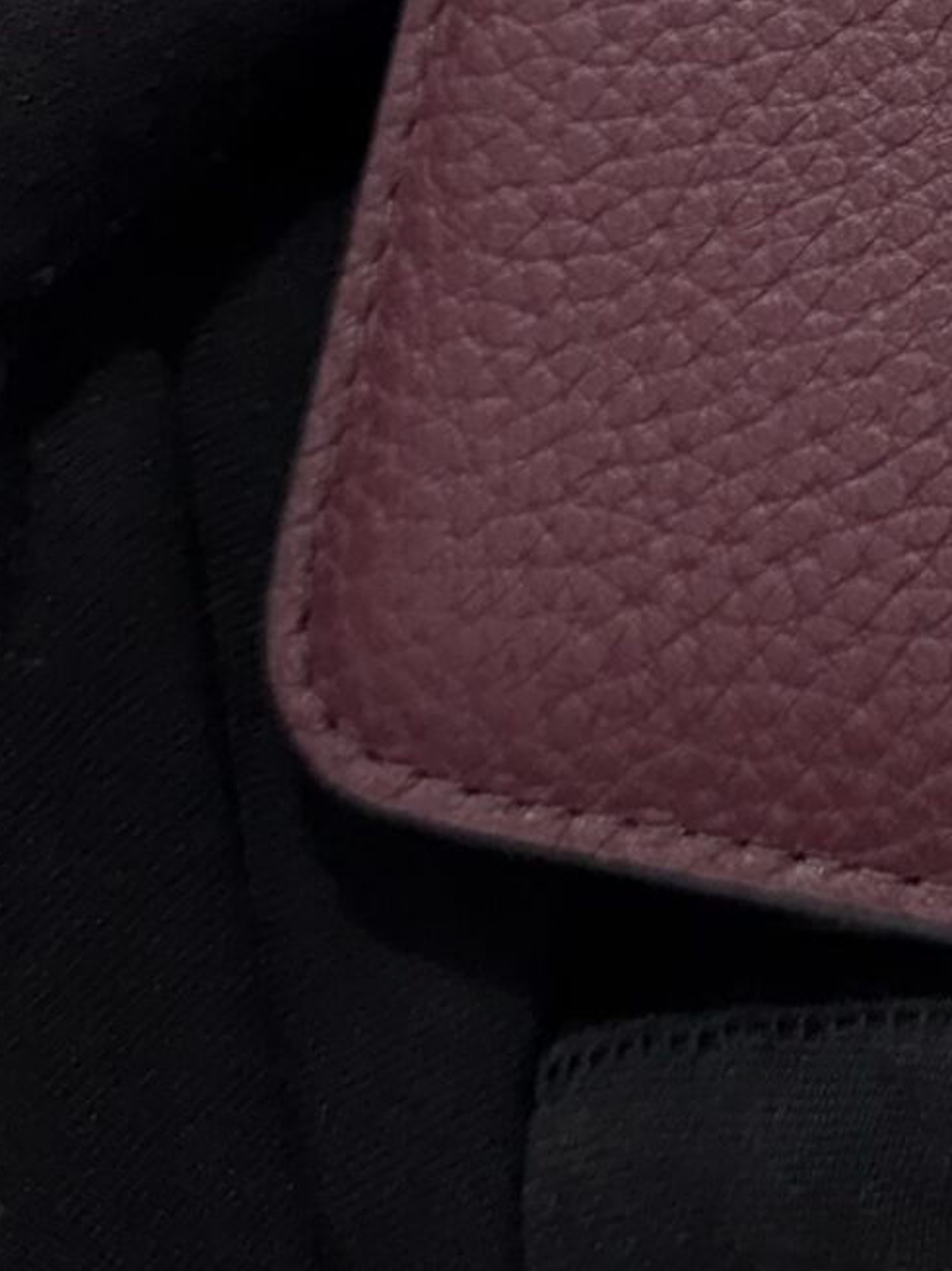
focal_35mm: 94
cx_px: 1543
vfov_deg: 19.0
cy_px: -470
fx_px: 3449
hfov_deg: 14.4
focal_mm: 6.76
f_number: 1.78
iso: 160
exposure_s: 1/100
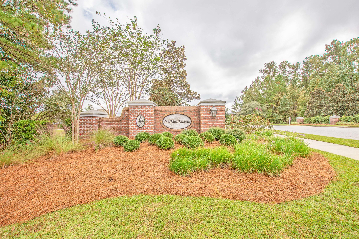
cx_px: 180
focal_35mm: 15
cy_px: 120
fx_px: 150
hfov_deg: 100.4
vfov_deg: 77.3
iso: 320
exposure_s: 1/125
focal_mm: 10
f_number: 11
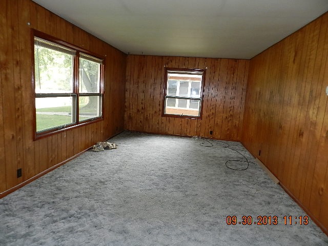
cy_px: 123
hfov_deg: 73.9
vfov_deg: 58.9
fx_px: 218
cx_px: 164
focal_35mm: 23
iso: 200
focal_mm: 4
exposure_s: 1/30
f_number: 3.4
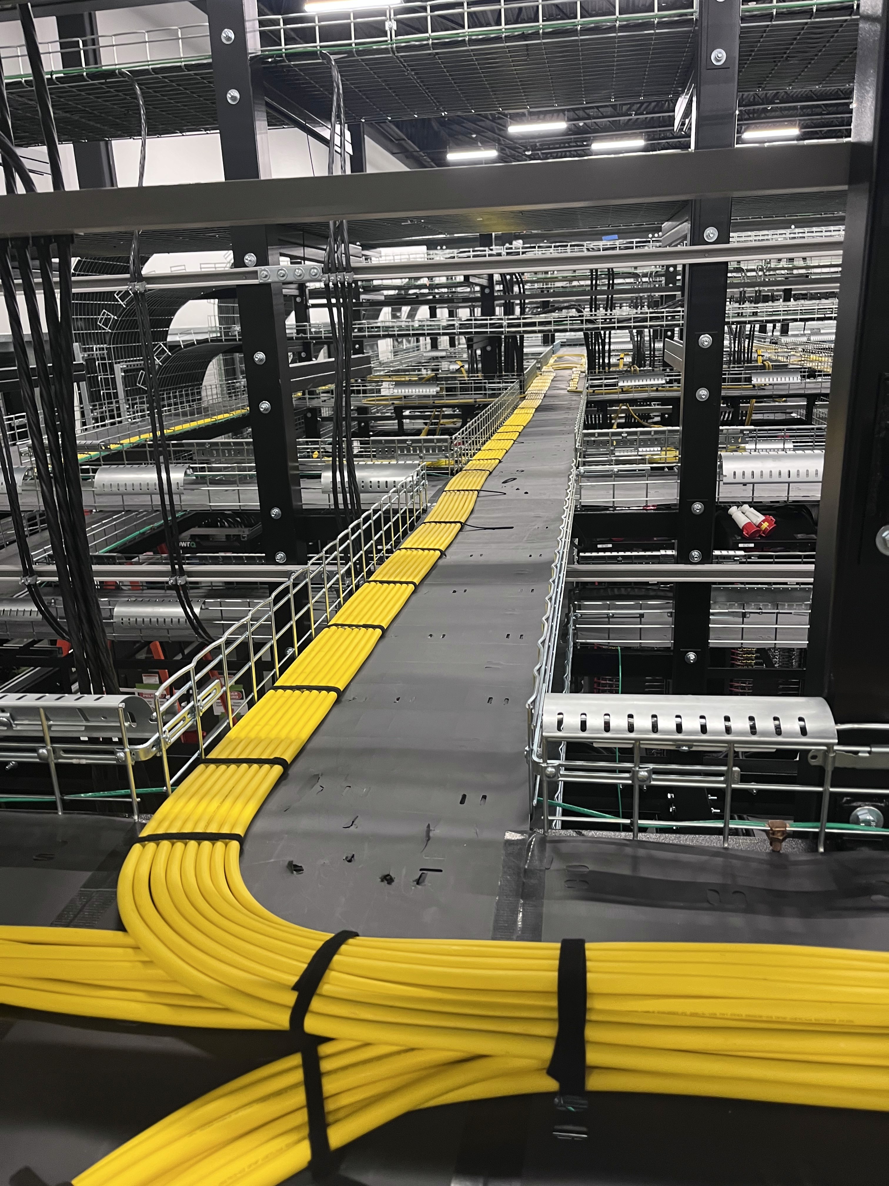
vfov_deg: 67.3
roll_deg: +2.7
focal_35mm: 26
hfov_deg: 53.1
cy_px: 593
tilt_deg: -19.5
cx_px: 444
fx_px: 890
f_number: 1.6
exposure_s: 1/60
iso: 160
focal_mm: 5.1
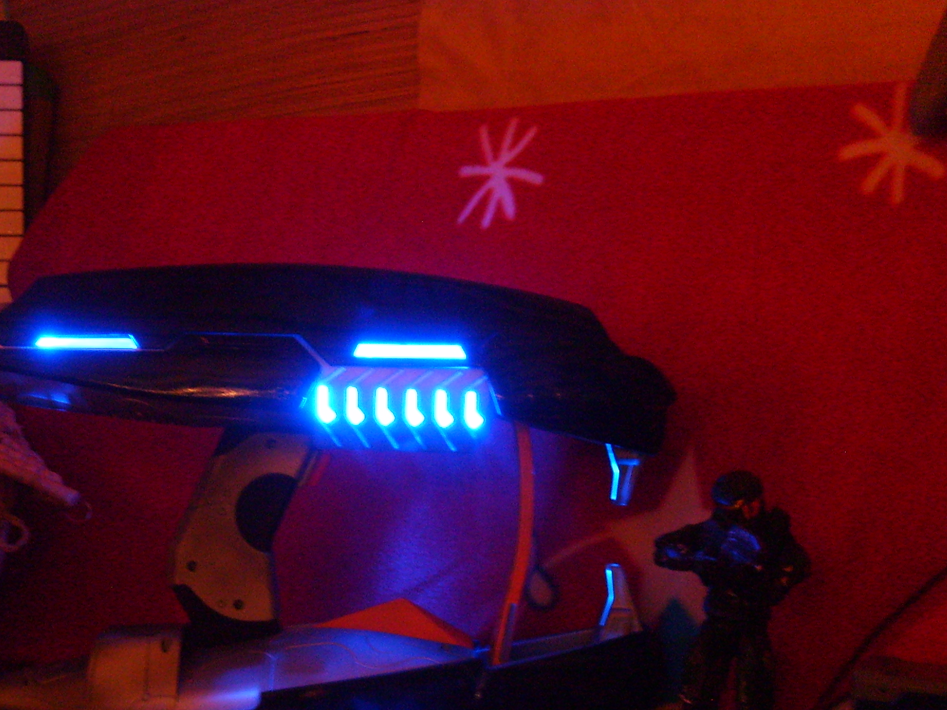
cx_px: 369
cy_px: 505
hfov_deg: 38.0
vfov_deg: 28.8
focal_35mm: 50
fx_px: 1368
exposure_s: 1
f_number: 2.8
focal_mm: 5.8
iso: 213
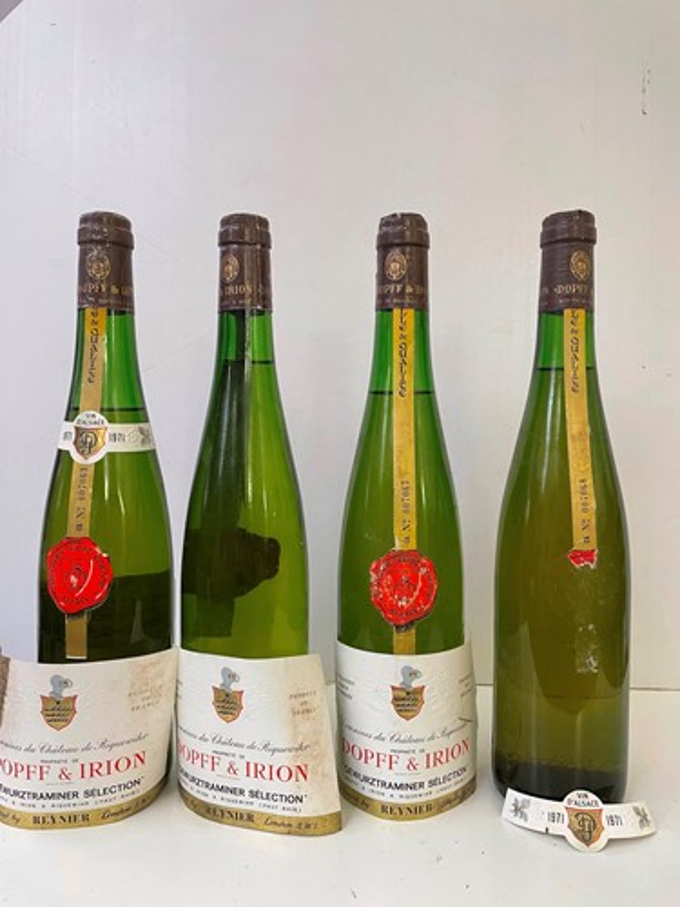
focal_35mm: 26
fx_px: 681
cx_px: 340
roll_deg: +0.4
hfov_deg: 53.1
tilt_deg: -2.9
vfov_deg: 67.3
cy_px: 454
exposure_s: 1/52
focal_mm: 4.2
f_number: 1.6
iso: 100
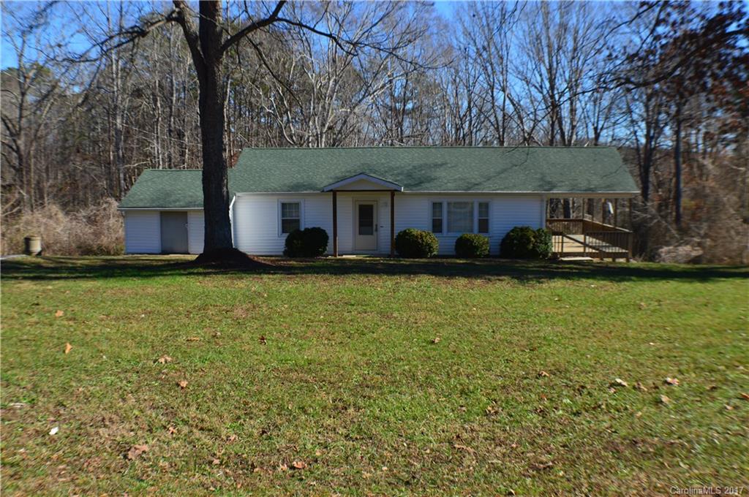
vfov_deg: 29.8
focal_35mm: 45
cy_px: 248
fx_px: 935
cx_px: 374
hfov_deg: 43.7
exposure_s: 1/200
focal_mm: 30
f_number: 7.1
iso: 100
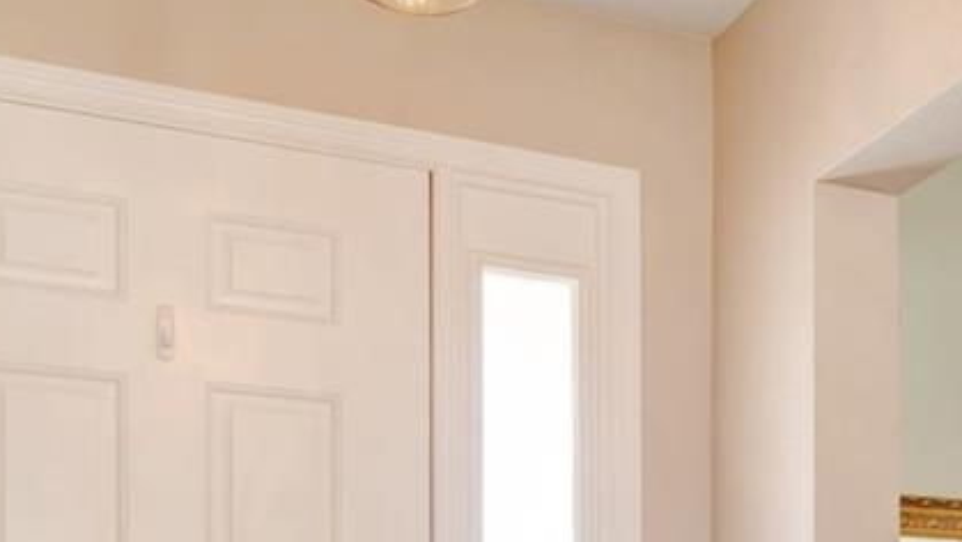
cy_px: 742
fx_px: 1531
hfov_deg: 32.1
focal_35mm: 60
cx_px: 964
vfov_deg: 18.4
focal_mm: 10
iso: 250
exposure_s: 1/15
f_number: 9
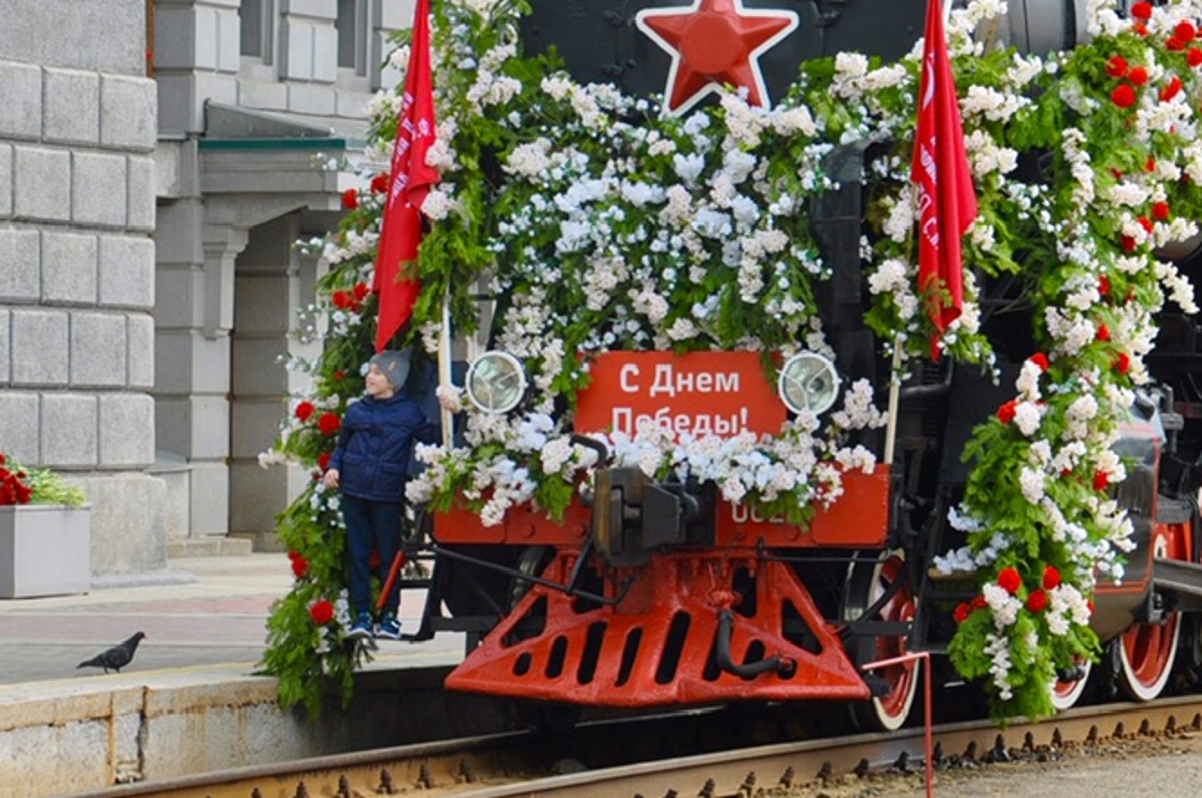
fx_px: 8167
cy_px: 175
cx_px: 998
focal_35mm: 245
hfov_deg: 8.4
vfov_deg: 5.6
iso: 200
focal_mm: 85
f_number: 9
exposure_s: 1/200
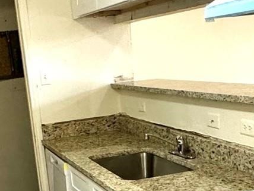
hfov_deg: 28.8
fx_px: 492
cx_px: 90
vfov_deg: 20.6
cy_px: 226
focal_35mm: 67
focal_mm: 2.22
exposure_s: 1/60
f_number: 2.2
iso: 500
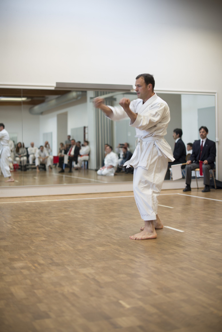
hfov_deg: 27.0
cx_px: 111
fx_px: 462
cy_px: 166
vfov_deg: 39.6
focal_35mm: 50
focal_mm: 50
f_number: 2.2
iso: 100
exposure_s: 1/50
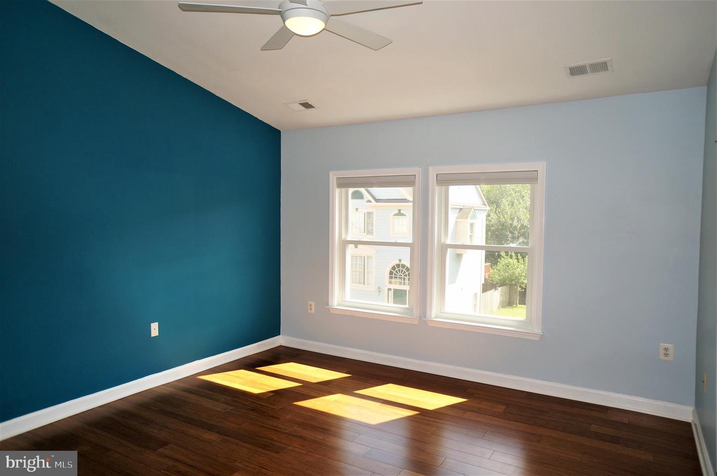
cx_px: 358
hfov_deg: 73.8
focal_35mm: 24
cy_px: 238
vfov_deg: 53.0
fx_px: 477
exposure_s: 1/160
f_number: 4
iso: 160
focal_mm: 16
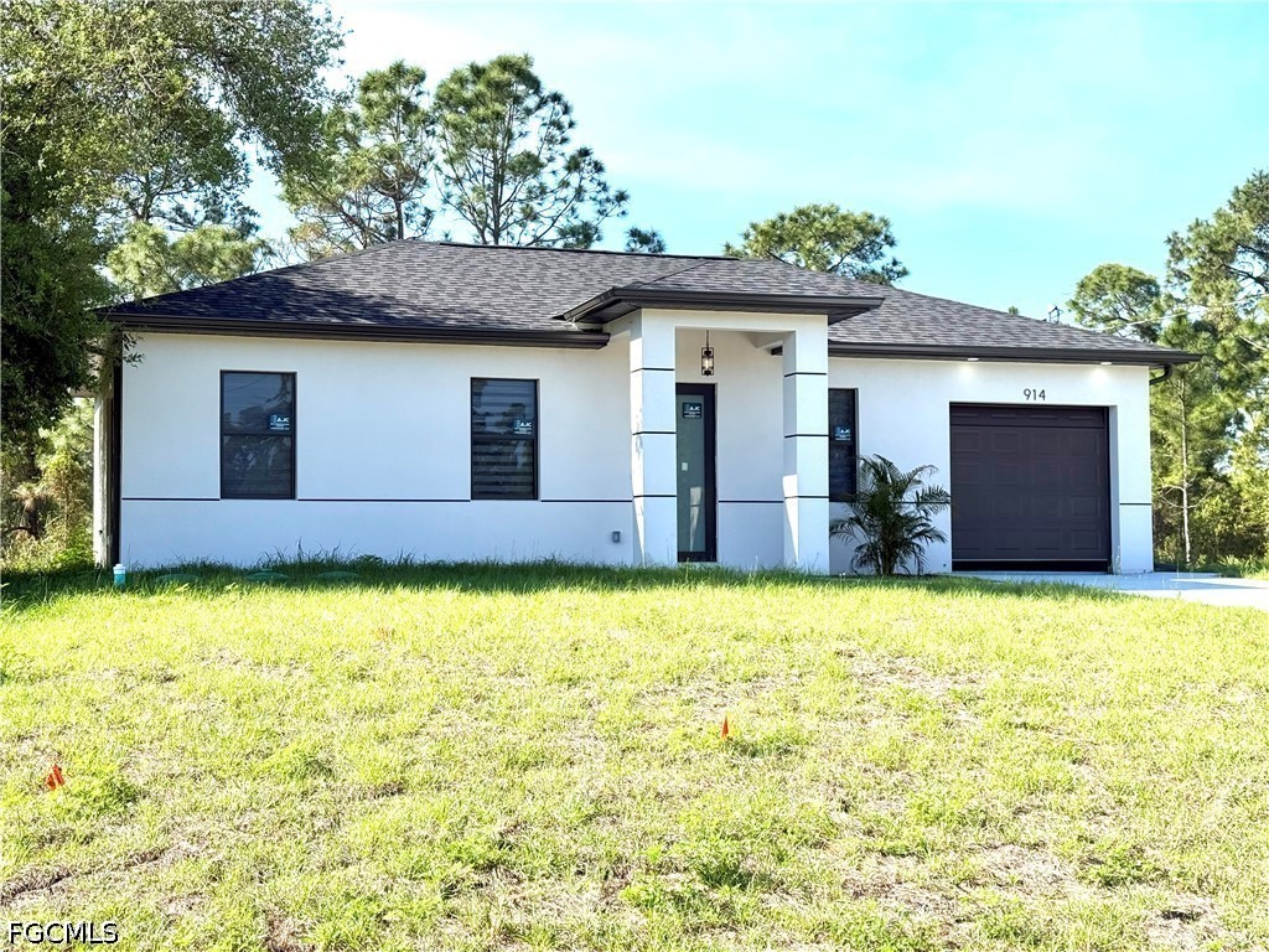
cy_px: 476
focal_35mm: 48
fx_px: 1760
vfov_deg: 30.3
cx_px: 634
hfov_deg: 39.7
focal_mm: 6.76
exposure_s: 1/2865
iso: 80
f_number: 1.78
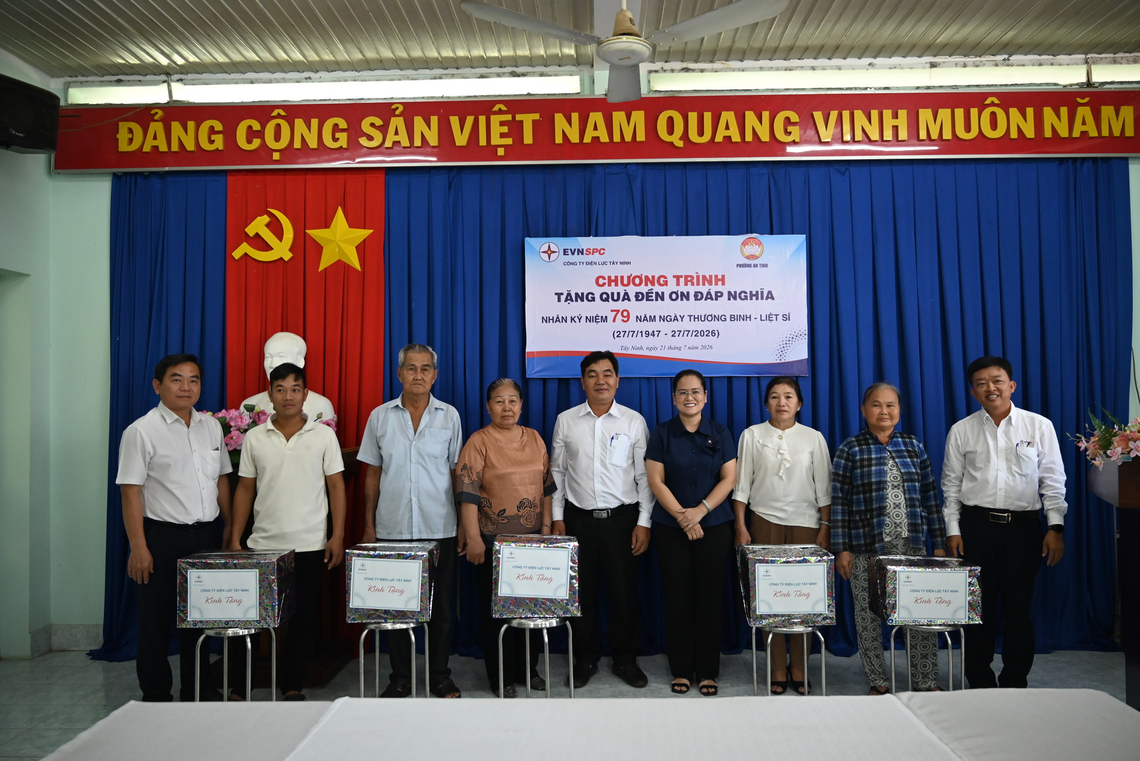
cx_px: 570
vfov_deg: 47.2
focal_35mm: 28
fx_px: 871
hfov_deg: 66.4
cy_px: 380
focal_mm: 27.5
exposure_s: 1/200
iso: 2000
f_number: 4
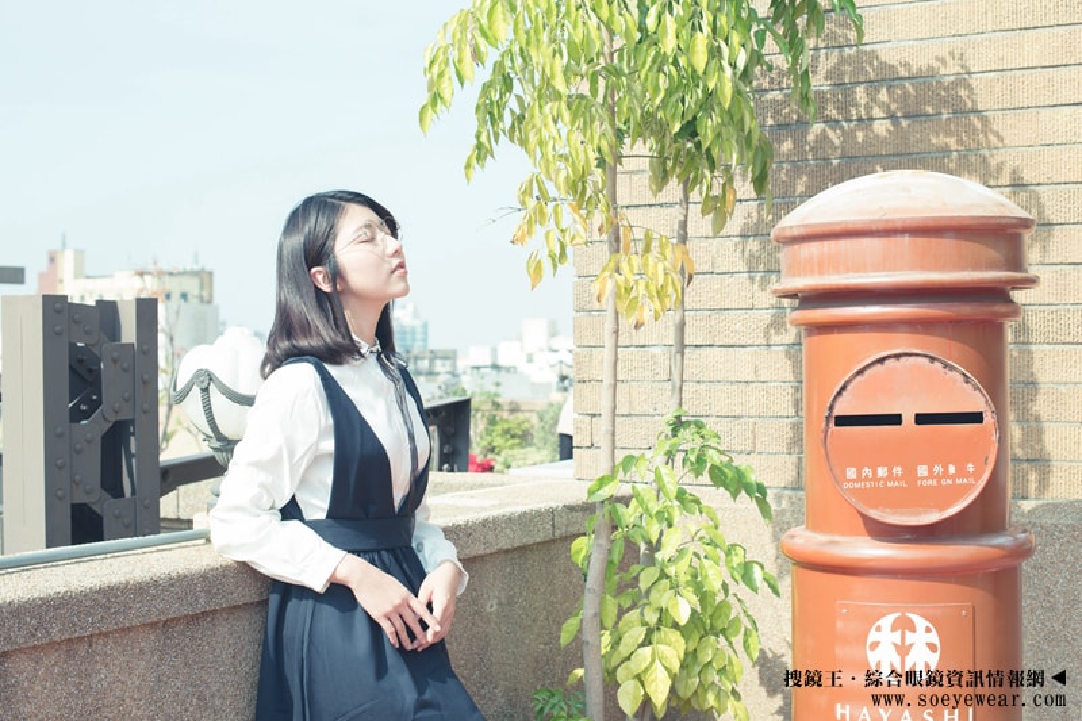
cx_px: 541
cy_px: 360
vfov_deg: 27.0
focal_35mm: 50
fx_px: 1502
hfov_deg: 39.6
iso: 80
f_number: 5
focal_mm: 50
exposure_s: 1/200
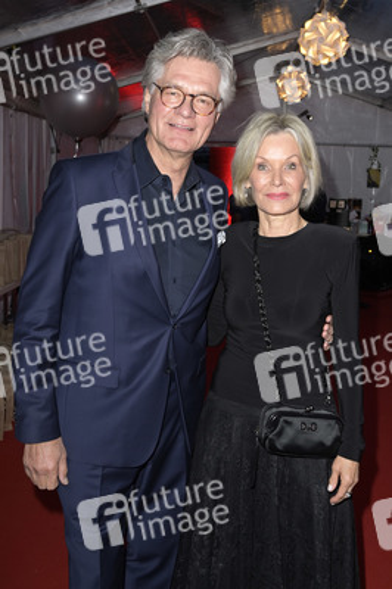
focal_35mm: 35
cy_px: 294
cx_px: 196
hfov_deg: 37.8
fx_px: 573
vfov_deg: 54.5
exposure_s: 1/250
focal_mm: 35
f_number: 7.1
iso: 1000
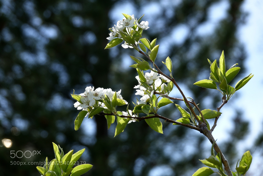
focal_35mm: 200
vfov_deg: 6.9
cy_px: 88
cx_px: 132
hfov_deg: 10.3
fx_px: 1461
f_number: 4
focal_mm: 73.24
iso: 100
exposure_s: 1/640
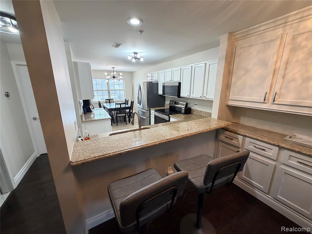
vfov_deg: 85.7
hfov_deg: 102.1
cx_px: 156
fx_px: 126
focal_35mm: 14
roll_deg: +0.0
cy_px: 117
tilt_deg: -13.1
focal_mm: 2.22
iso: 320
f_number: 2.2
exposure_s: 1/60
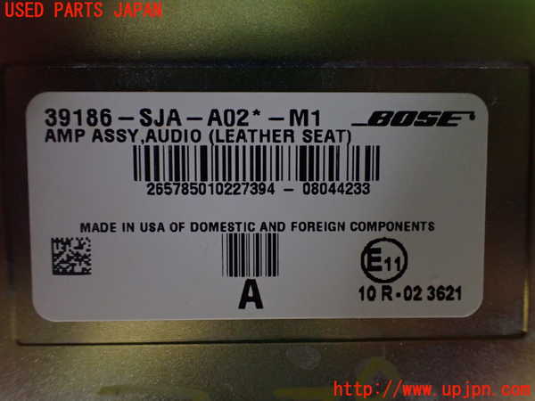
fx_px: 464
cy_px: 200
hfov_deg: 60.0
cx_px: 268
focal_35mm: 30
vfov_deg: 46.8
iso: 800
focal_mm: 5.4
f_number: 2.3
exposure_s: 1/30
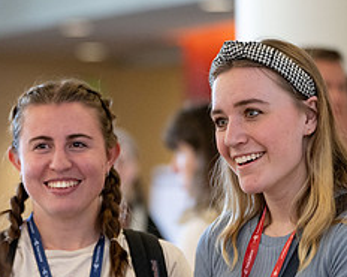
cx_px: 85
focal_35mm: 295
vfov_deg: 5.2
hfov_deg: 6.6
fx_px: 3026
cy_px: 251
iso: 1250
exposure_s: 1/250
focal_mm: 120
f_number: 2.8
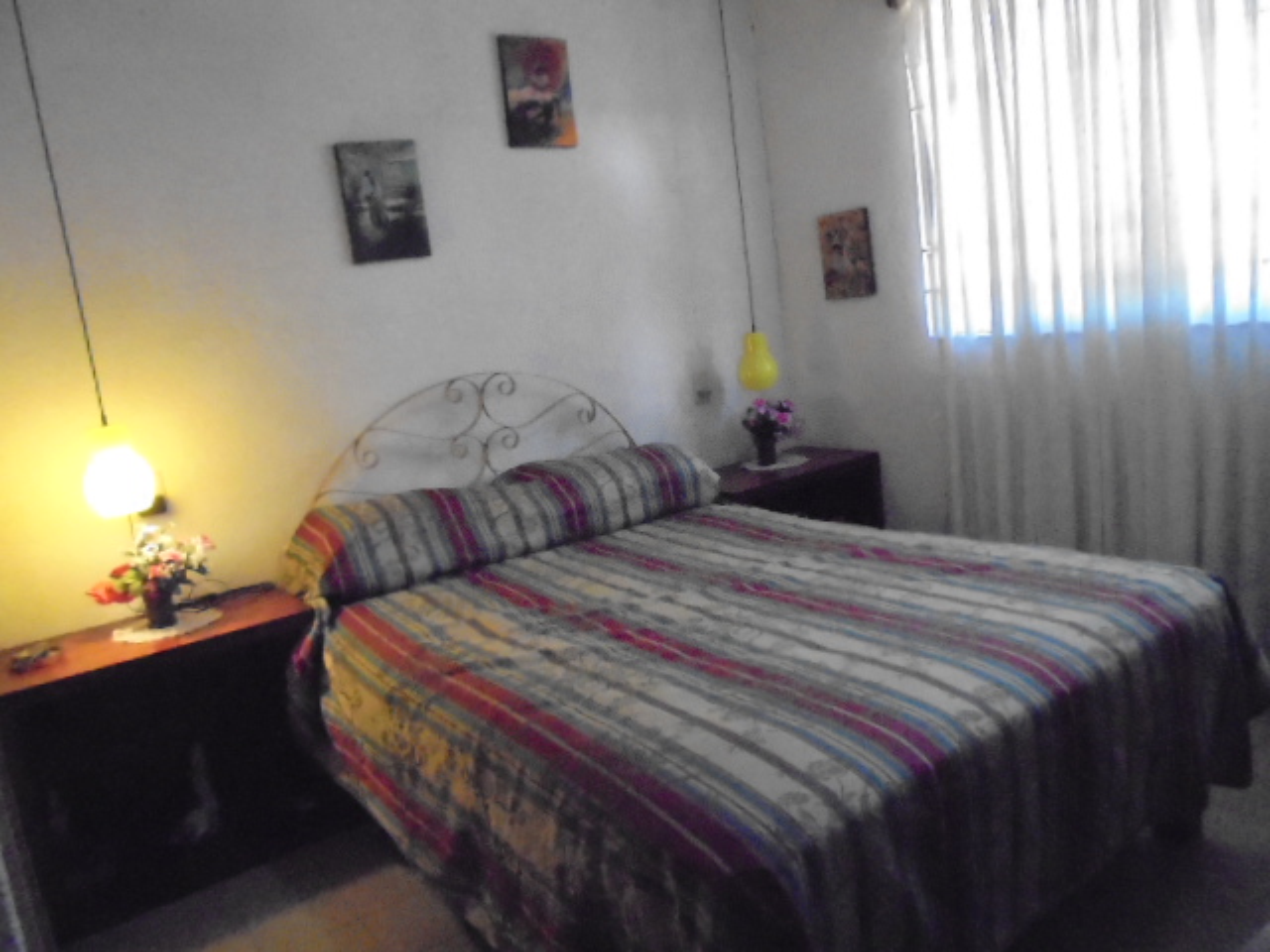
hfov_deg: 67.3
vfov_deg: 53.1
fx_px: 954
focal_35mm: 26
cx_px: 635
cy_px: 476
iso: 1600
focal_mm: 4.6
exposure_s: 1/80
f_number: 3.5
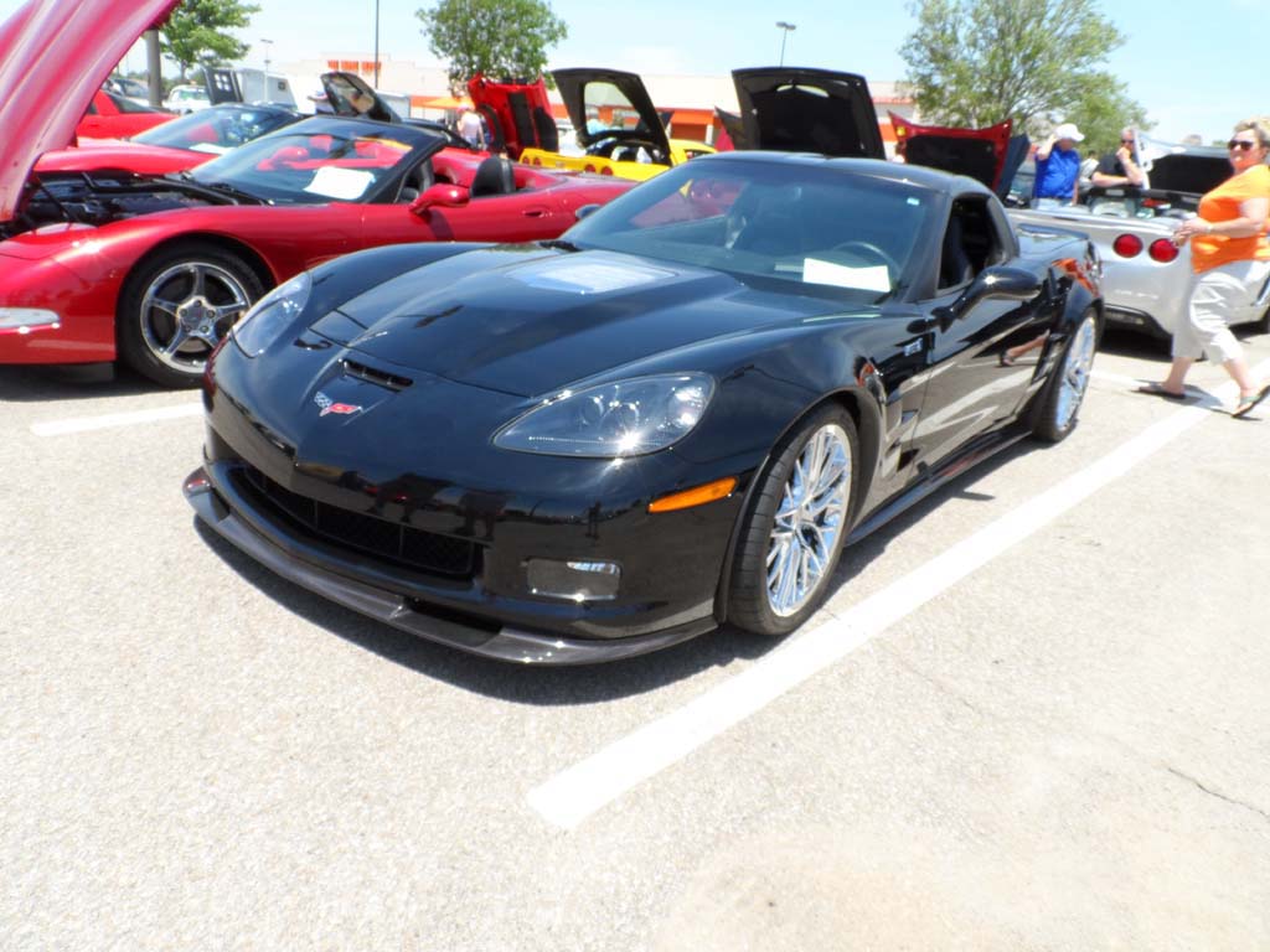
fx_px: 881
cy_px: 476
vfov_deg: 56.8
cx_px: 635
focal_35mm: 24
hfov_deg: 71.6
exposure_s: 1/350
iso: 80
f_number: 4.5
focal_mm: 4
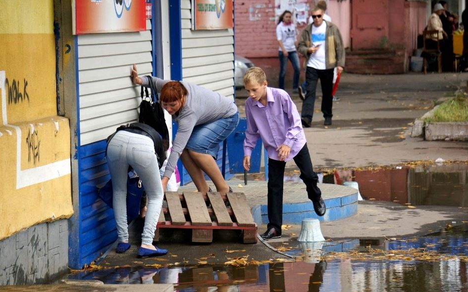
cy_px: 155
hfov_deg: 11.5
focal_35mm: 183
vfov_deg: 7.2
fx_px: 2328
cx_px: 234
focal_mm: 119
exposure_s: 1/2000
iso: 640
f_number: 5.6
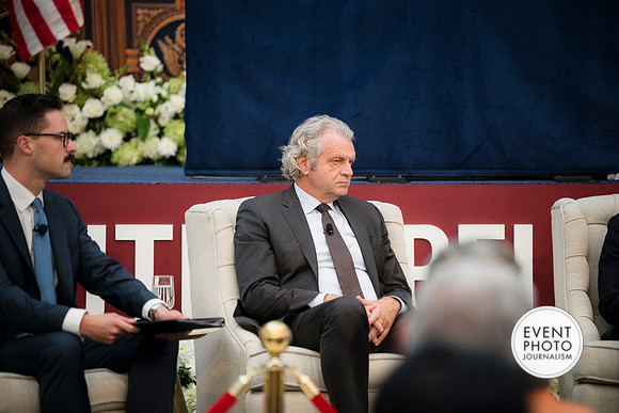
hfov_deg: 13.7
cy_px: 206
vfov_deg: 9.2
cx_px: 310
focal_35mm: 150
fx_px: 2580
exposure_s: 1/320
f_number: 2.8
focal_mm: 150
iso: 450
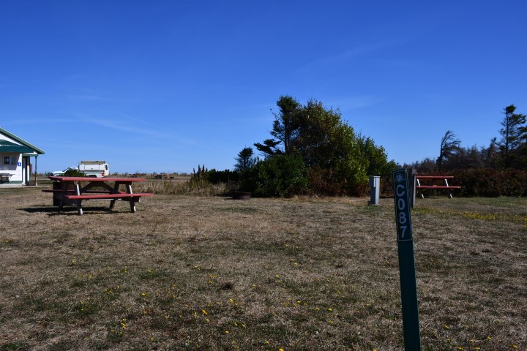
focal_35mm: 34
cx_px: 264
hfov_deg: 55.8
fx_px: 498
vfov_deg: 38.9
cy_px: 176
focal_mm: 23
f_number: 10
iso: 100
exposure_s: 1/400
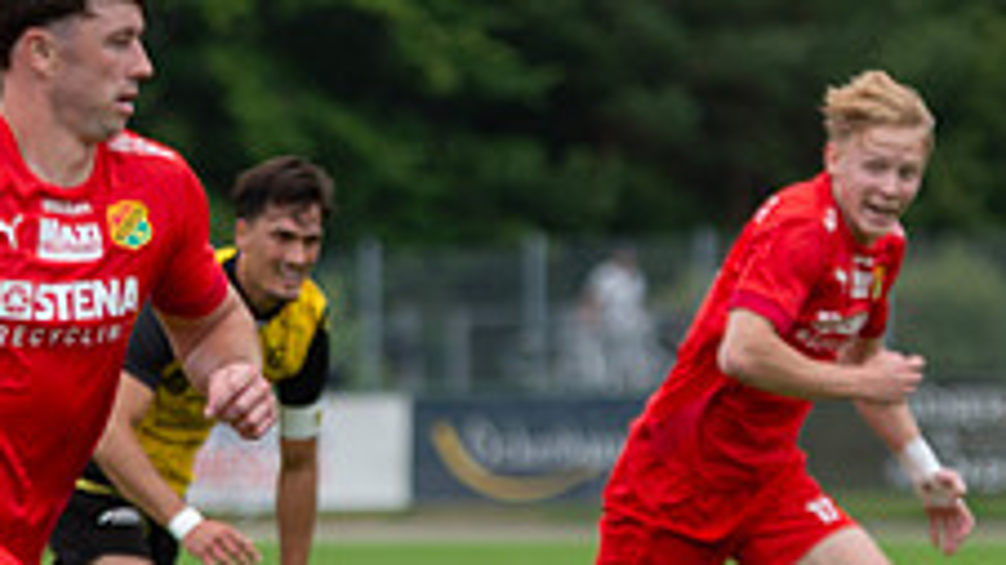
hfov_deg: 4.5
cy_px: 536
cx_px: 131
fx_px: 12908
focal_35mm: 484
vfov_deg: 2.5
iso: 200
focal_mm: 140
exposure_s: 1/1250
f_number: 3.2
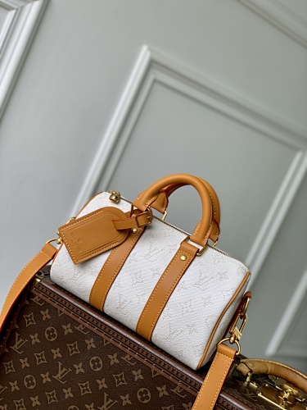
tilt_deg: -7.4
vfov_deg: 36.8
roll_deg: -24.8
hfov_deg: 28.0
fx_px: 615
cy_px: 205
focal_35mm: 52
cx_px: 154
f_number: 2.4
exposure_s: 1/202
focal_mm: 6
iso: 16
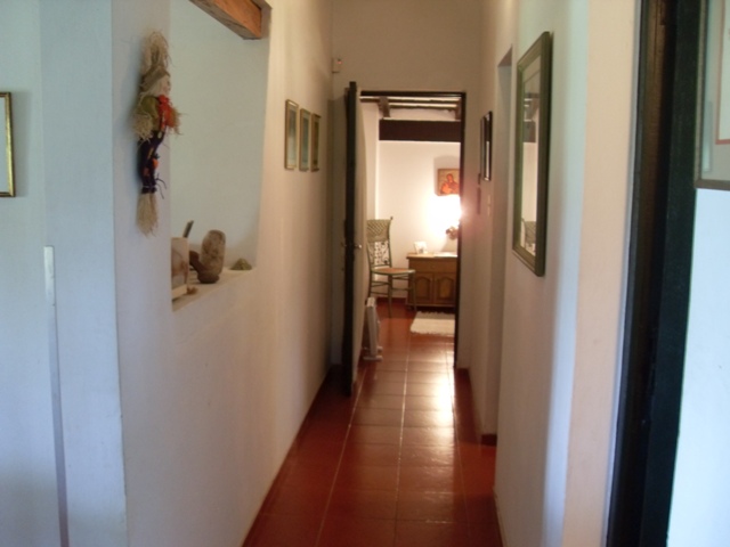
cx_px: 365
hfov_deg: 54.0
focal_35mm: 34
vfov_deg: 41.8
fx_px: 717
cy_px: 274
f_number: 2.8
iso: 200
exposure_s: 1/8
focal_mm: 6.3
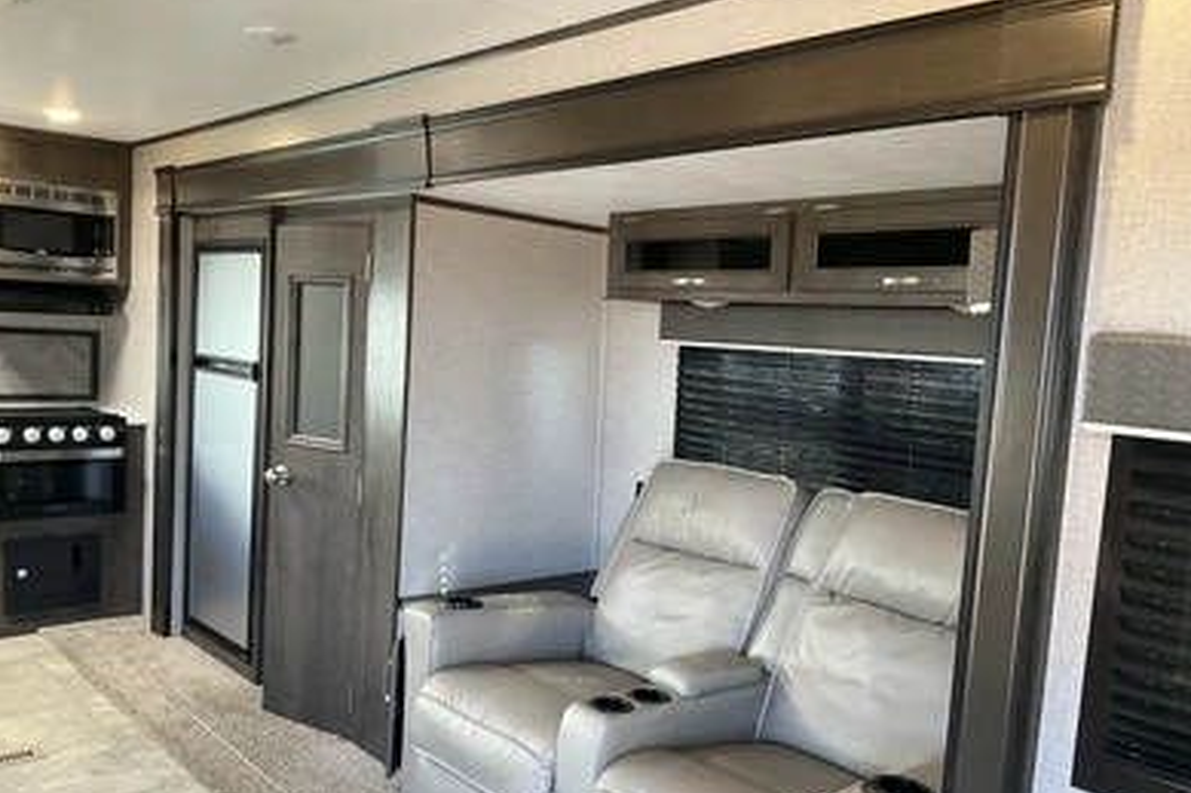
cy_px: 438
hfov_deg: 60.3
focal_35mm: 31
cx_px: 606
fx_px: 1025
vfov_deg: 42.2
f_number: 1.8
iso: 160
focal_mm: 3
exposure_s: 1/60
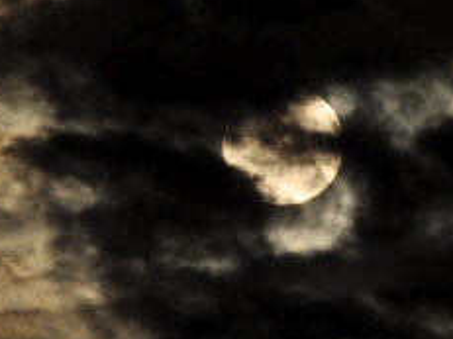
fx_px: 12923
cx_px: 308
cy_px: 139
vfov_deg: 1.5
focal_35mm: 988
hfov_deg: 2.0
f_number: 6.3
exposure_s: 1
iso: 200
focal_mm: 200
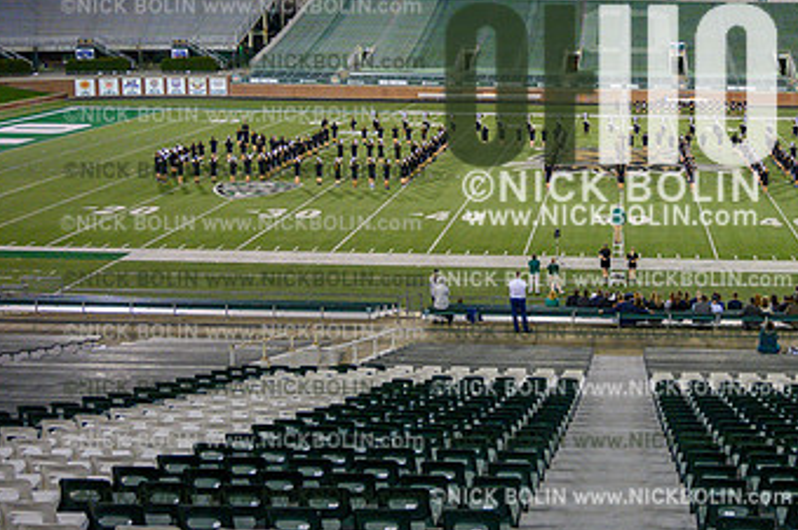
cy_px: 115
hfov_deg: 45.6
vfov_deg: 31.8
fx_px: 908
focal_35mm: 41
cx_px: 610
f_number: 4
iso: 4000
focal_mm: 24
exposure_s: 1/1000
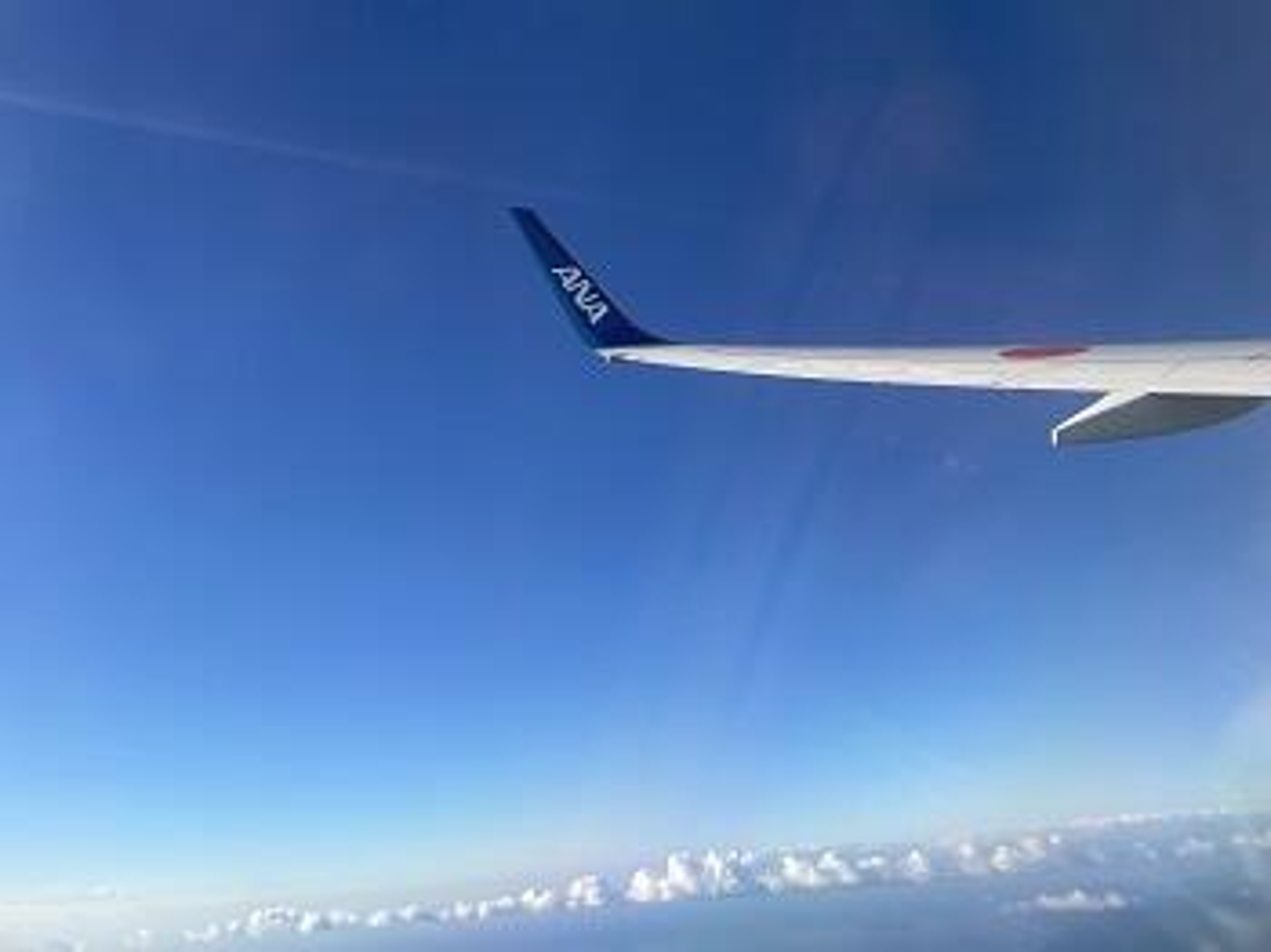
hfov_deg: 67.3
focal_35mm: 26
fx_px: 954
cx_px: 636
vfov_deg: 53.0
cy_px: 476
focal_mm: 4.2
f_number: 1.6
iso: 32
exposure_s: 1/1949
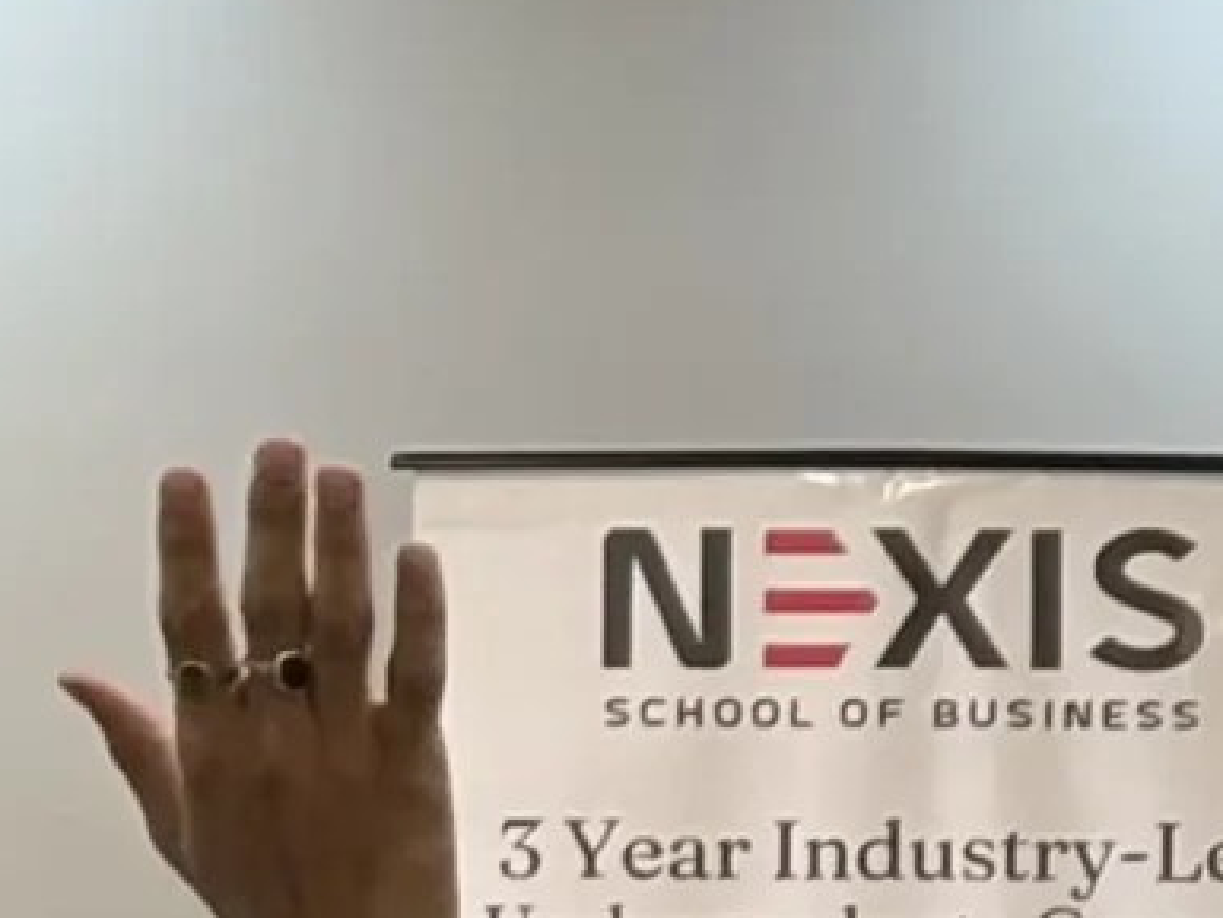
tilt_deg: +2.1
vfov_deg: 4.3
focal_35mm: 346
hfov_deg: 5.5
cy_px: 1023
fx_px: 12228
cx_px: 3142
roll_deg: +0.8
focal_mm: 5.96
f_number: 1.6
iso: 80
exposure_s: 1/50
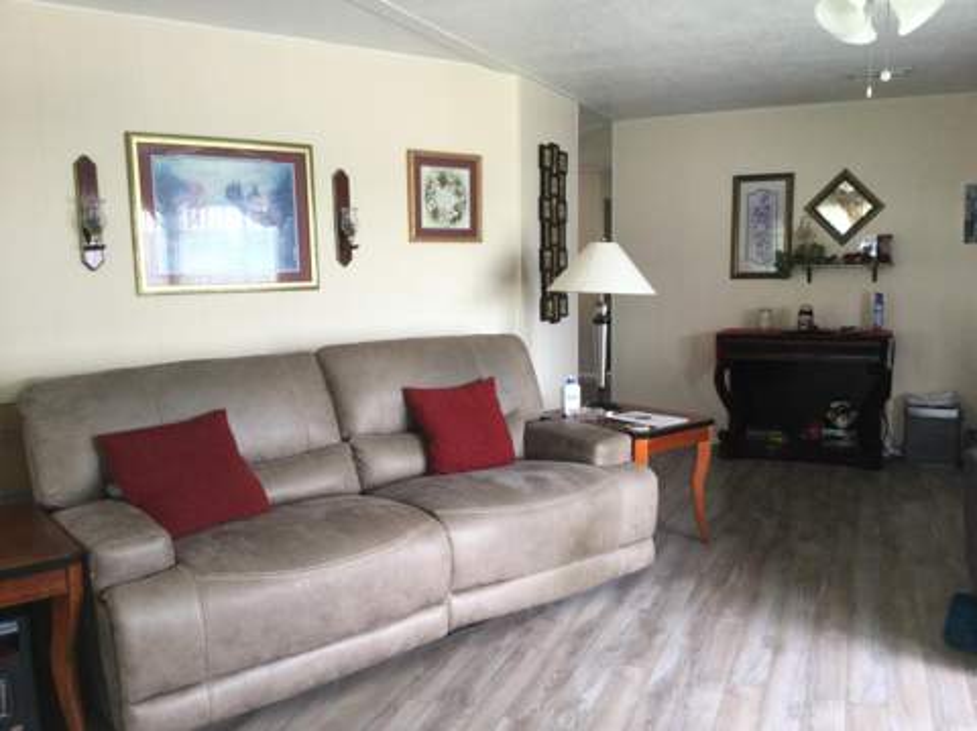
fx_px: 874
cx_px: 488
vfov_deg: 45.4
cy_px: 366
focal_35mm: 31
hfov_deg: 58.4
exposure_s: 1/30
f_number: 2.4
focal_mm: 3.3
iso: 50
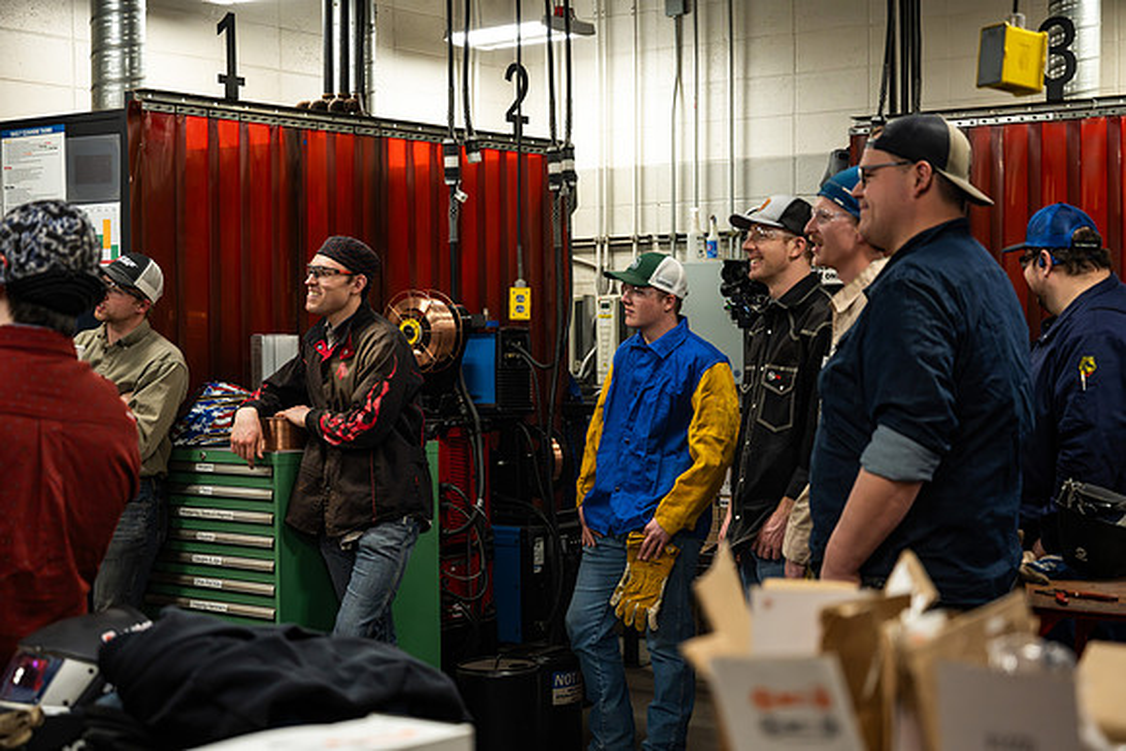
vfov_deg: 24.2
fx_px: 1752
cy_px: 376
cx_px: 563
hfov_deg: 35.6
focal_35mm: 56
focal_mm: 56
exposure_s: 1/640
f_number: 4
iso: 3200
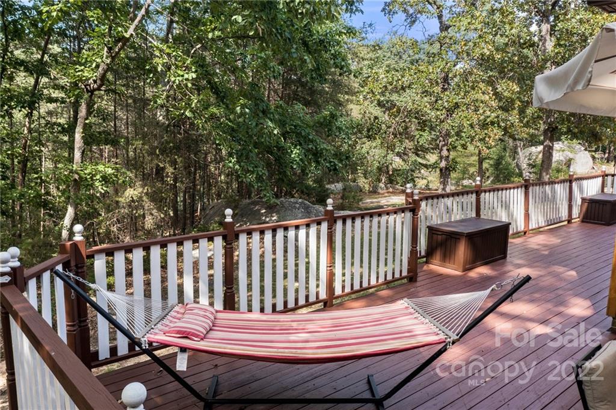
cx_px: 308
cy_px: 205
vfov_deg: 46.3
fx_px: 479
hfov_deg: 65.5
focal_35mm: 28
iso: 100
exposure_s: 1/160
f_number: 4.5
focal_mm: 10.26
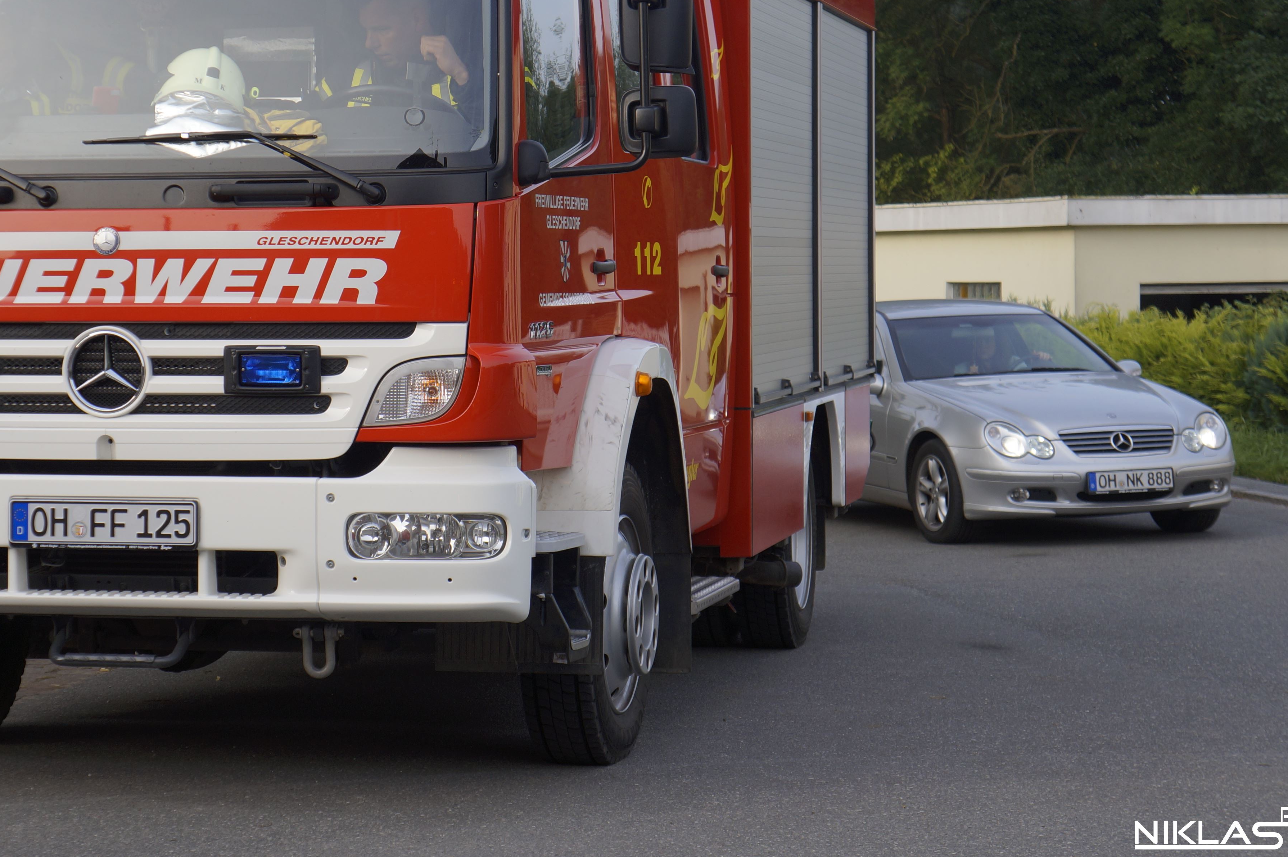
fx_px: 3353
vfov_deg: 14.5
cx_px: 422
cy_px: 264
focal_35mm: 94
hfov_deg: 21.7
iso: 100
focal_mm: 41
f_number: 5
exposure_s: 1/200
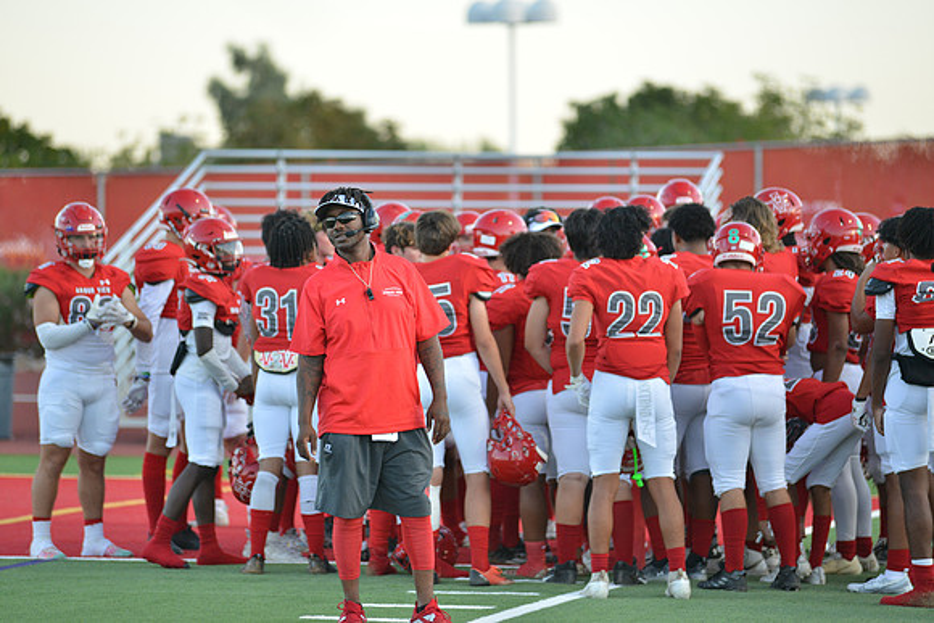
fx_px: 5190
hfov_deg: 10.3
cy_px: 312
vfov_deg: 6.9
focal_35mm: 200
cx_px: 467
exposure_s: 1/1600
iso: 900
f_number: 2.8
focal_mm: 200
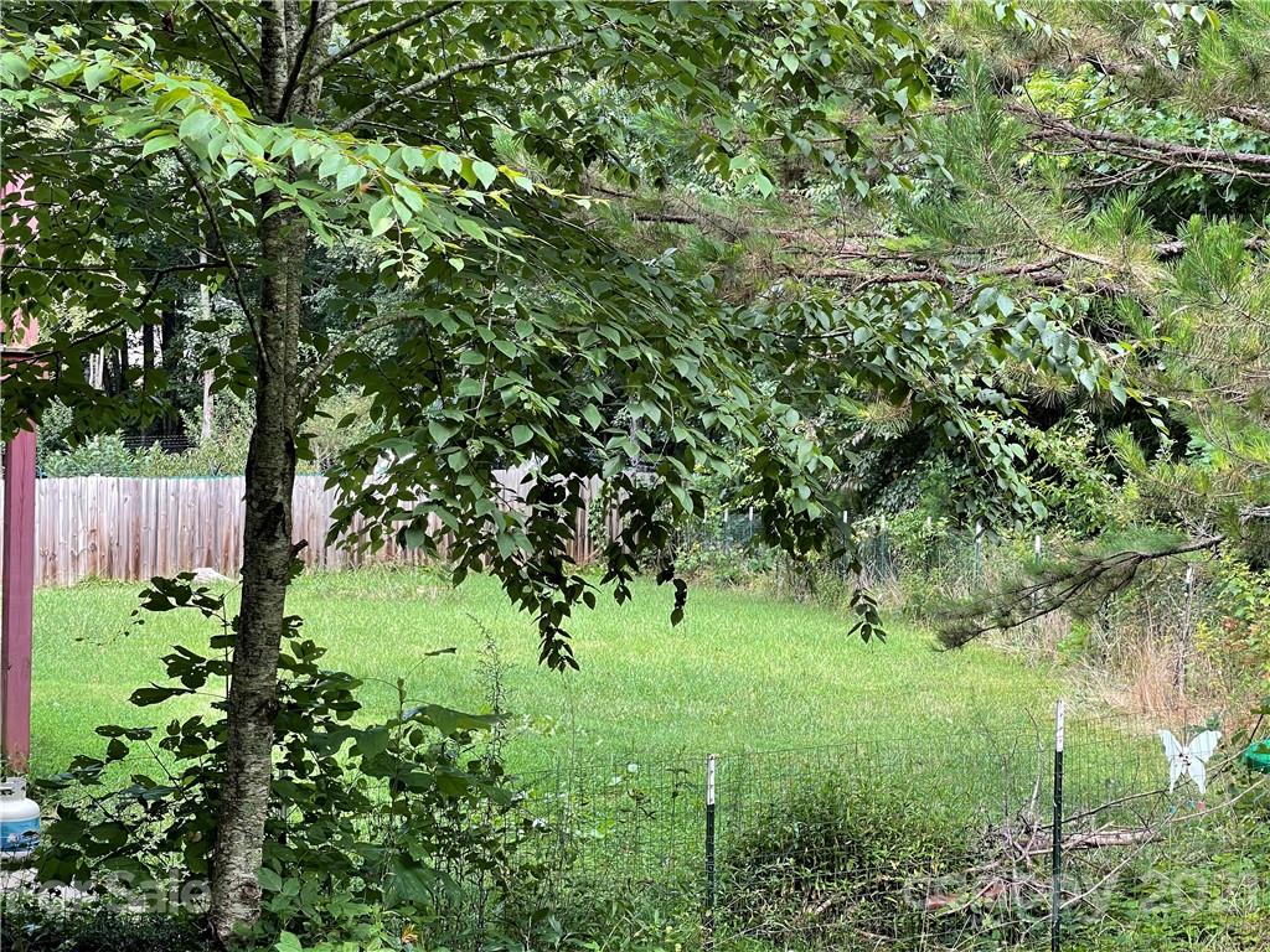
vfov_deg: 22.9
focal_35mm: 64
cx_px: 635
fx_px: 2348
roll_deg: -2.2
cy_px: 476
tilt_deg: -4.2
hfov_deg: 30.3
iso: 40
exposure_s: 1/122
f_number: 2.2
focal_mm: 7.5
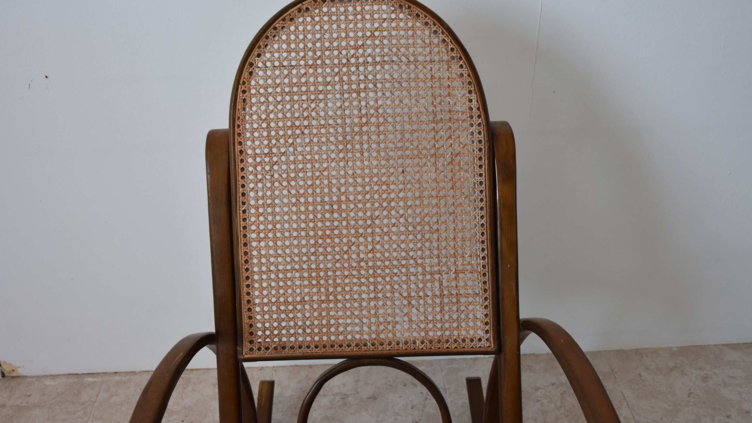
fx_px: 698
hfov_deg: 56.6
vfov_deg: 33.7
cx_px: 377
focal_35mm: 35
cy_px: 189
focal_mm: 22
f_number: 5
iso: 800
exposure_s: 1/100
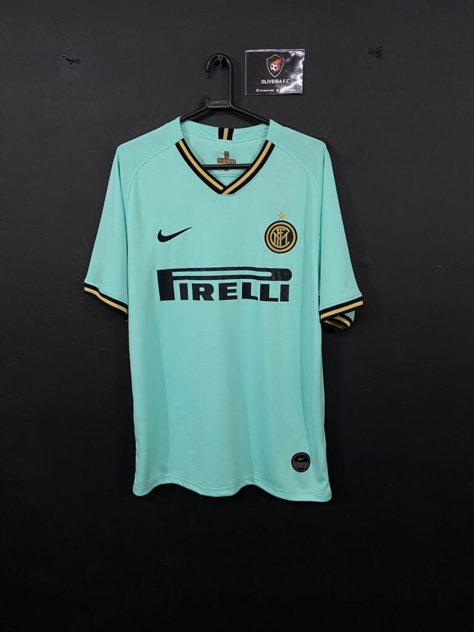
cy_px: 316
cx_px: 237
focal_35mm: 26
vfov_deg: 67.3
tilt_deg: -11.1
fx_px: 475
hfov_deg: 53.1
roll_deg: +0.8
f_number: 1.8
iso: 80
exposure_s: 1/60
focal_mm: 4.25
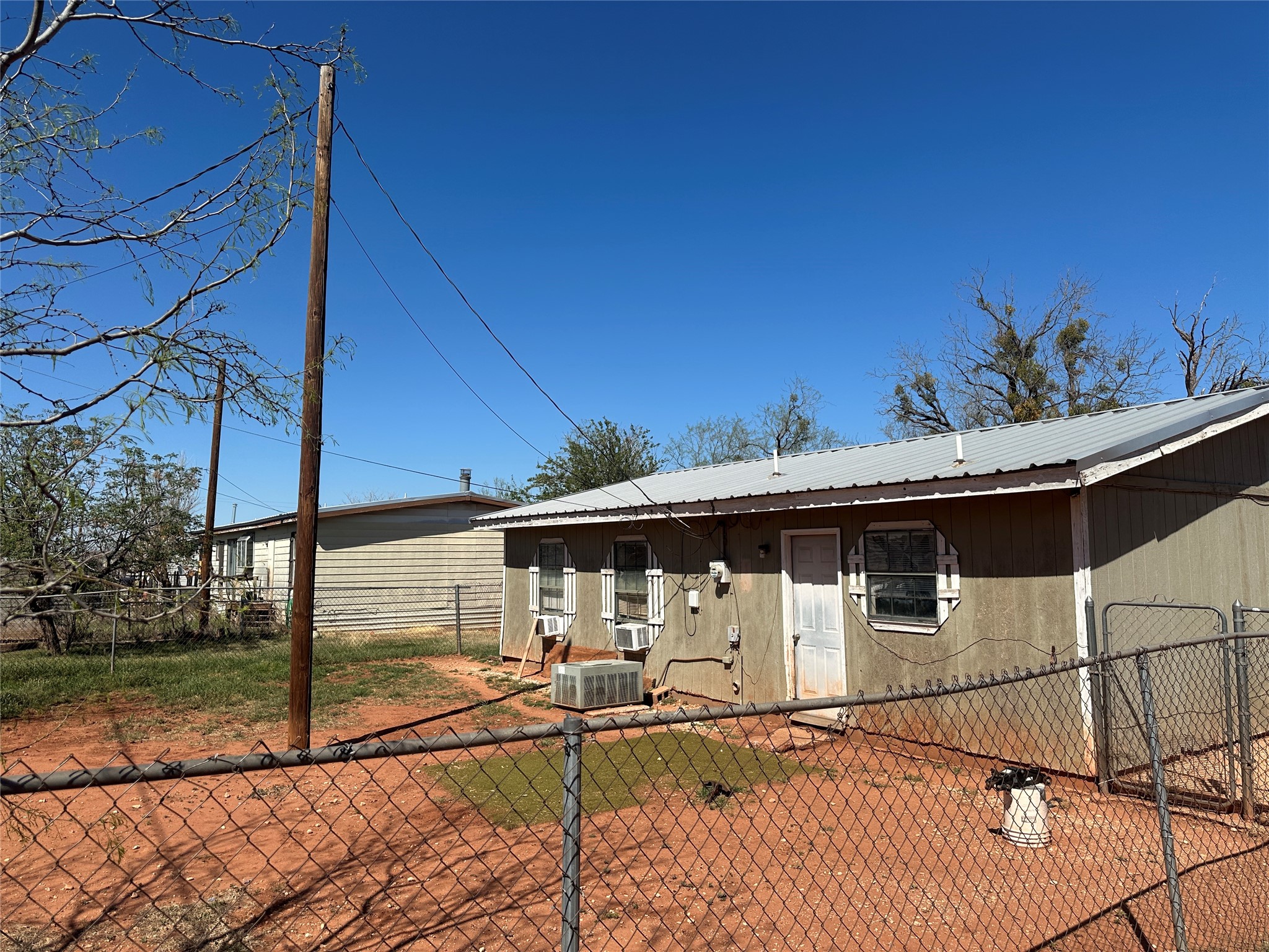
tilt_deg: +4.6
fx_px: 880
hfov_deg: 71.6
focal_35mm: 24
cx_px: 634
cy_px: 476
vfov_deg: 56.8
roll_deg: +0.0
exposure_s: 1/6623
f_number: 1.78
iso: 80
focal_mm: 6.86
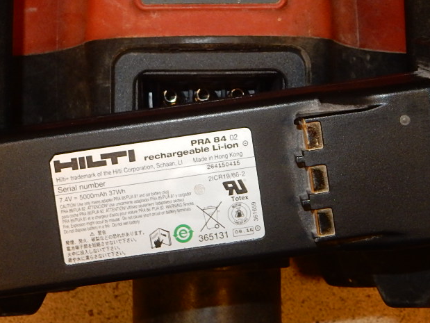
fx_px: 1156
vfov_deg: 15.7
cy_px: 16
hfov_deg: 21.1
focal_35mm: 93
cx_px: 243
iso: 200
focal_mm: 6.4
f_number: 4
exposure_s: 1/30
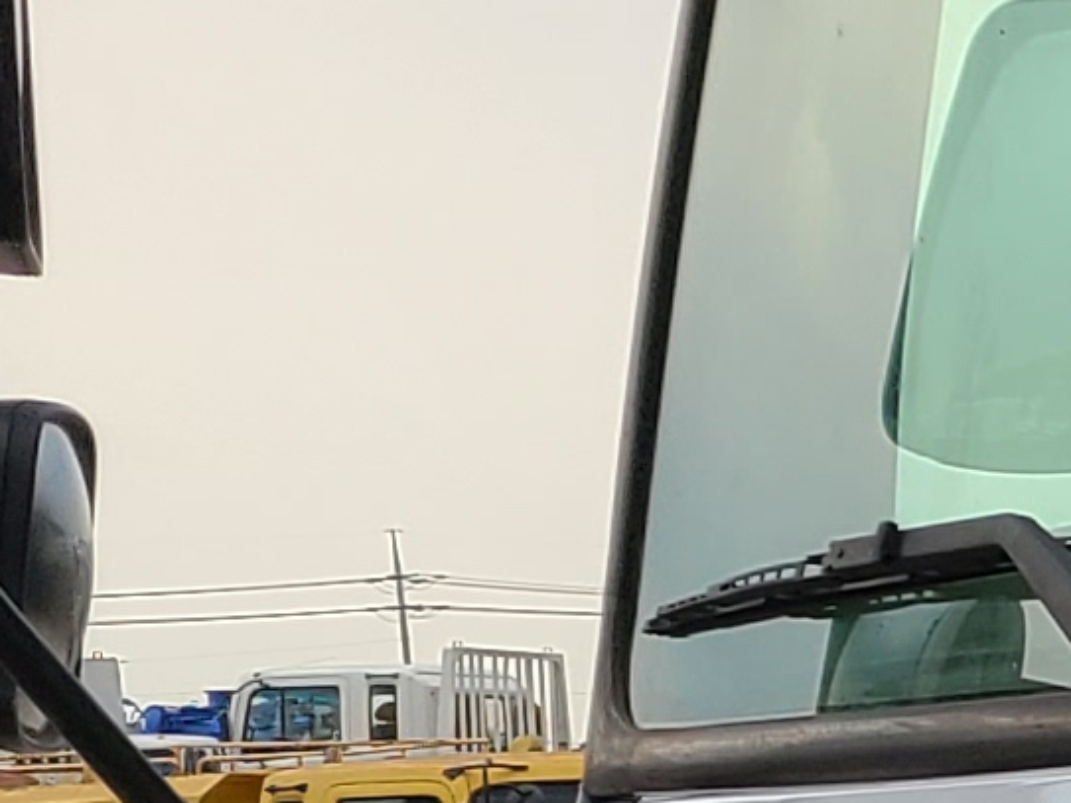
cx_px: 3858
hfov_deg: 7.8
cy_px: 1022
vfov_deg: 7.6
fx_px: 5970
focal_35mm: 193
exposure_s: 1/927
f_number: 1.8
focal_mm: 5.4
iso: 40
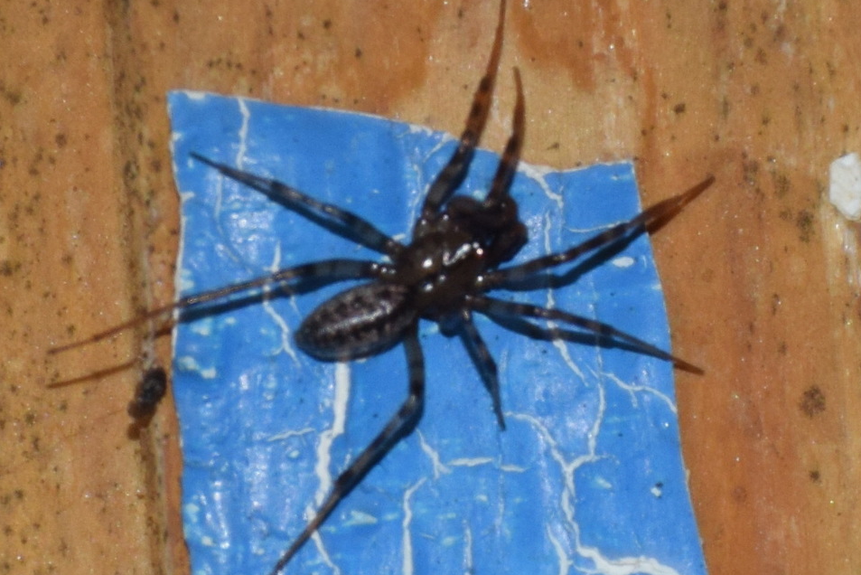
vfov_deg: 6.5
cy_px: 287
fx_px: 5048
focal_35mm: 211
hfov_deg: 9.7
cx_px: 431
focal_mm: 140
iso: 500
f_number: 5.6
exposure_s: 1/60
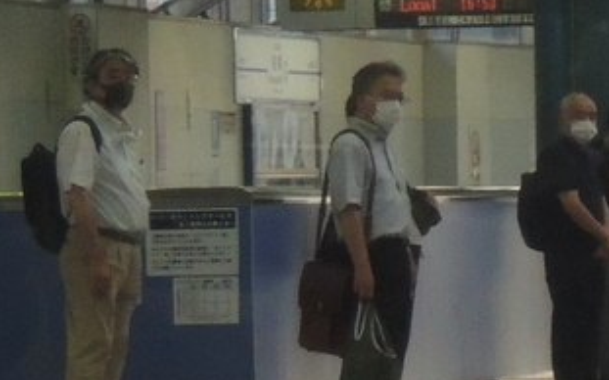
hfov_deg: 5.1
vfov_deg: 3.2
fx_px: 6785
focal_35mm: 409
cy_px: 159
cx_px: 918
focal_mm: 17.8
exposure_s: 1/320
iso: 800
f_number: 4.1
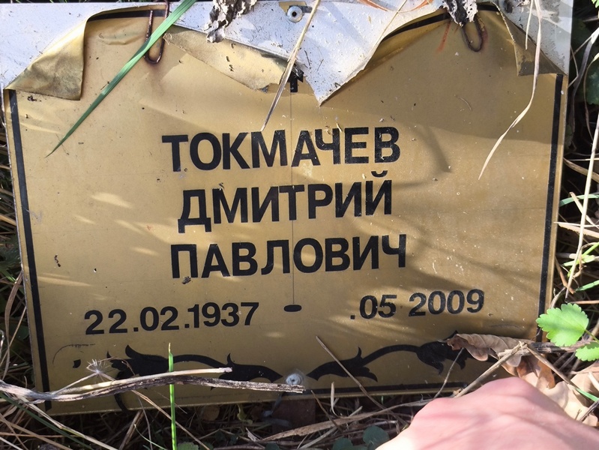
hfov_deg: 38.2
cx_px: 300
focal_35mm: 50
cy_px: 225
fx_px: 866
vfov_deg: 29.1
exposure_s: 1/315
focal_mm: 4.71
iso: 50
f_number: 1.7
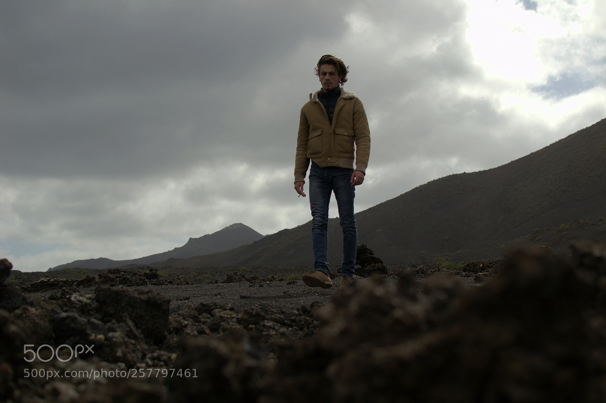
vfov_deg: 25.7
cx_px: 303
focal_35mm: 52
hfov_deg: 37.9
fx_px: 883
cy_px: 202
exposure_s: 1/2500
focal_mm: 35
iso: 100
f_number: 3.2
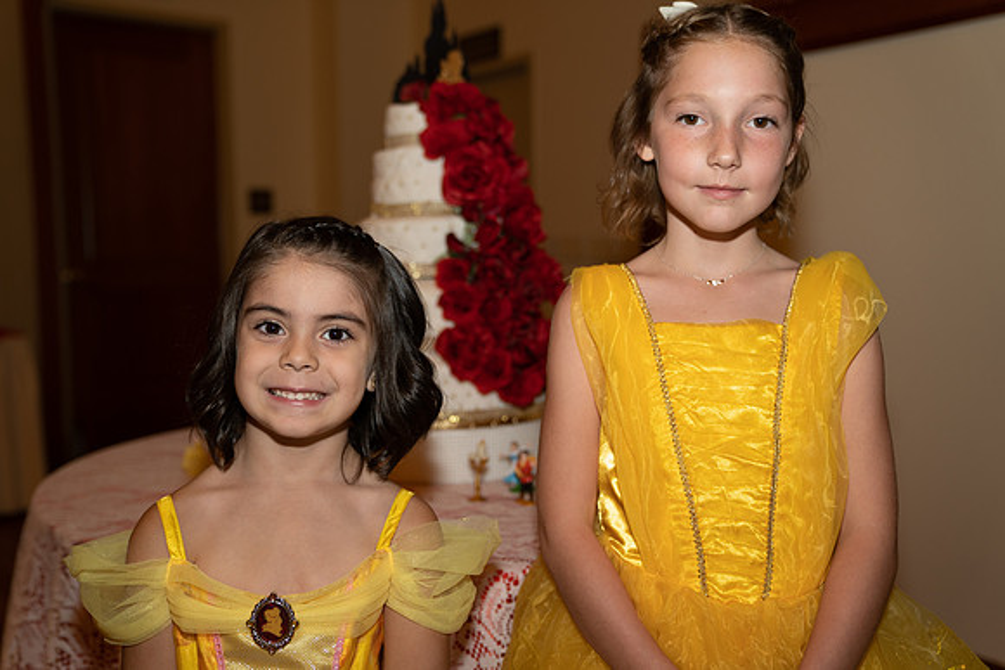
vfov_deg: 35.1
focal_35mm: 38
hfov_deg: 50.7
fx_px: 1061
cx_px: 502
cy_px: 335
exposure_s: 1/200
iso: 800
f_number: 2.8
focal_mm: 38
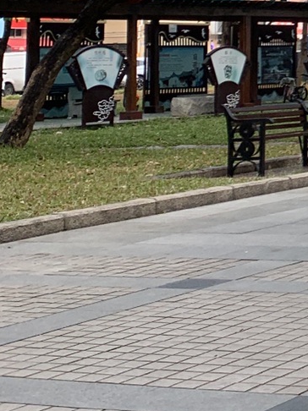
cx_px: 634
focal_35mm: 107
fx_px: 1271
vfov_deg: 17.4
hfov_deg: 12.1
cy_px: -107
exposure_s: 1/375
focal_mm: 4.25
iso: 25
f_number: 1.8
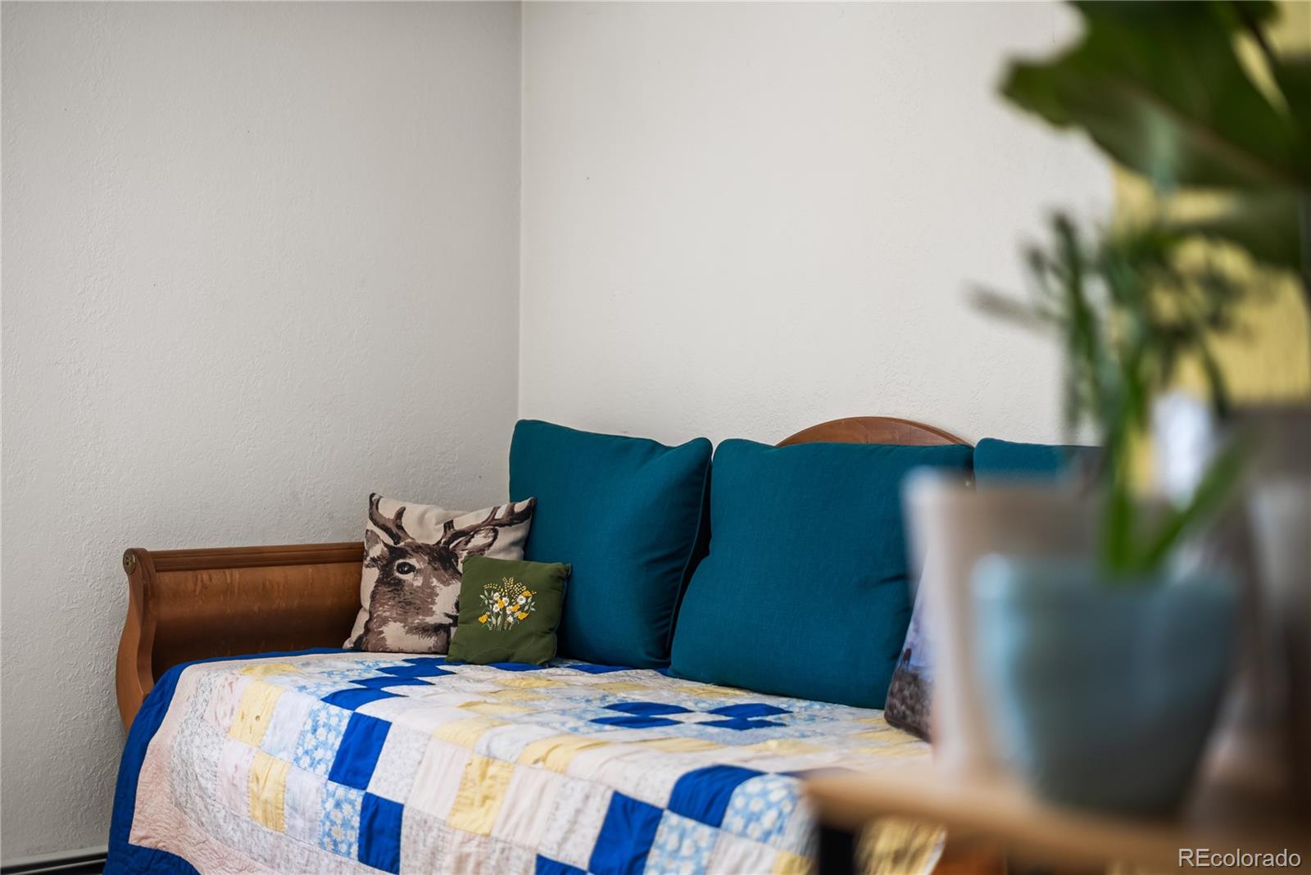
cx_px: 656
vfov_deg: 27.0
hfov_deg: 39.6
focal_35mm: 50
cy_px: 438
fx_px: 1821
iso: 200
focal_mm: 50
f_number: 1.8
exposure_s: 1/50
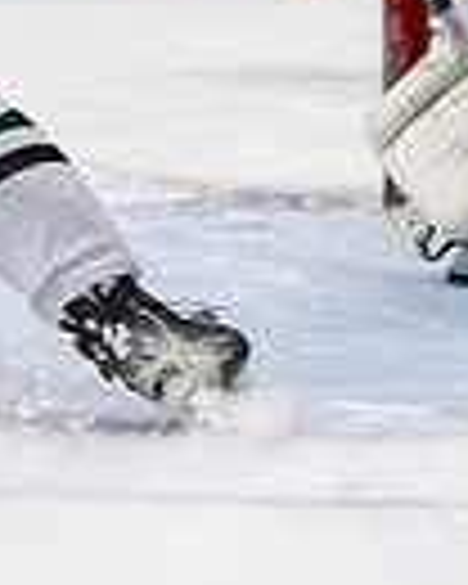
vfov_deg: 2.5
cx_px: 36
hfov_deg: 2.0
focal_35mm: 771
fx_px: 13349
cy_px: -506
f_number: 3.2
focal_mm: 100
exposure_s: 1/640
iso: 2000
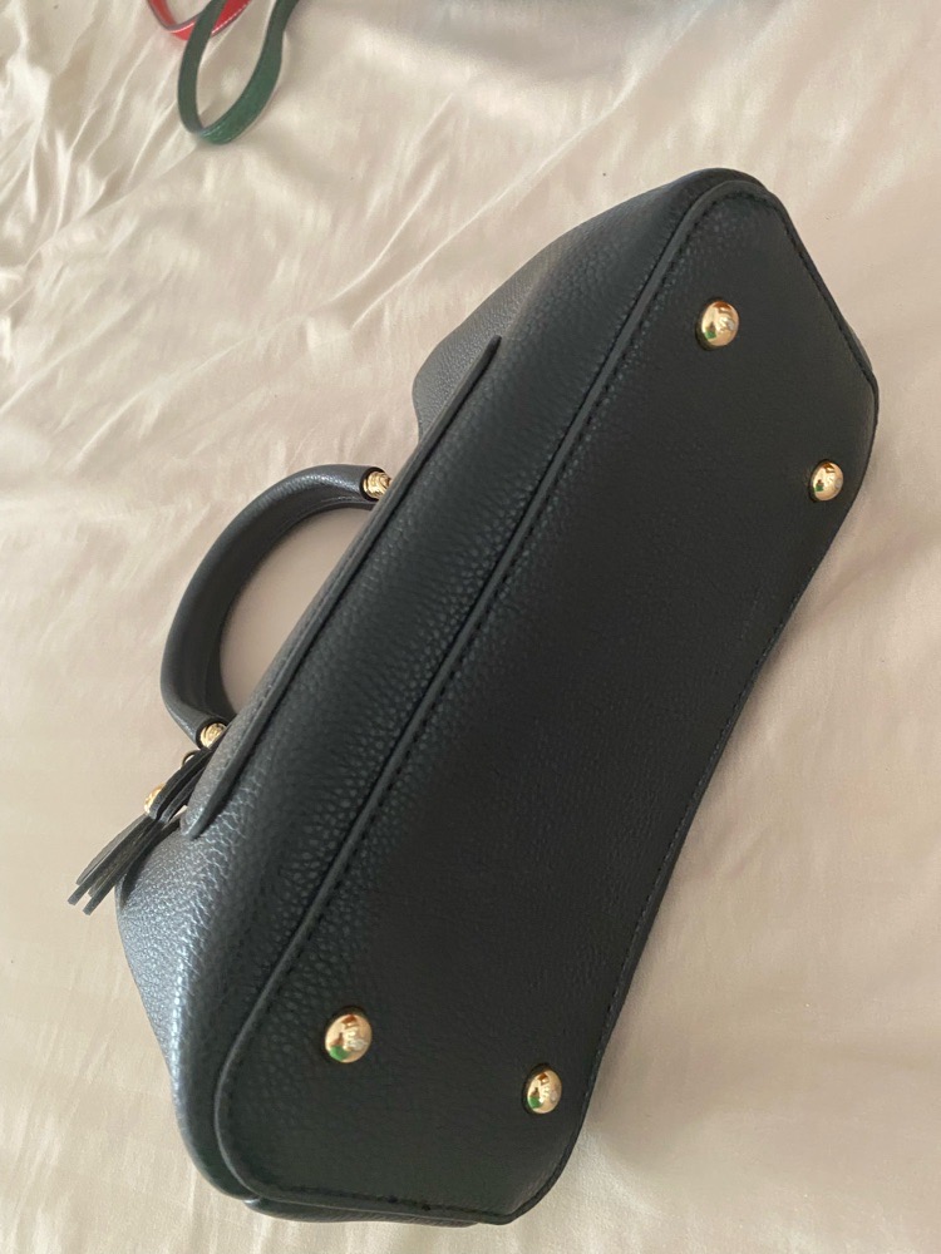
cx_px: 470
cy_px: 627
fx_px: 942
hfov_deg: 53.1
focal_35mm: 26
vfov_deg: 67.3
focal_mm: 4.25
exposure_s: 1/60
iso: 250
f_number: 1.8
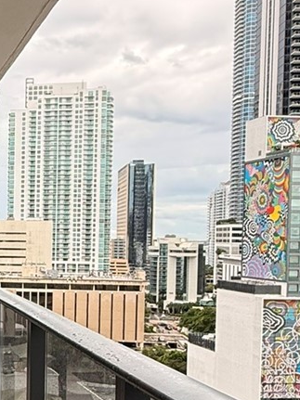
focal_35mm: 52
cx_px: -86
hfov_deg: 24.6
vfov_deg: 36.5
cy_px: 261
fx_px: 601
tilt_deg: -0.8
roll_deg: -0.5
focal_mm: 2.22
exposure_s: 1/579
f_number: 2.2
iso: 64
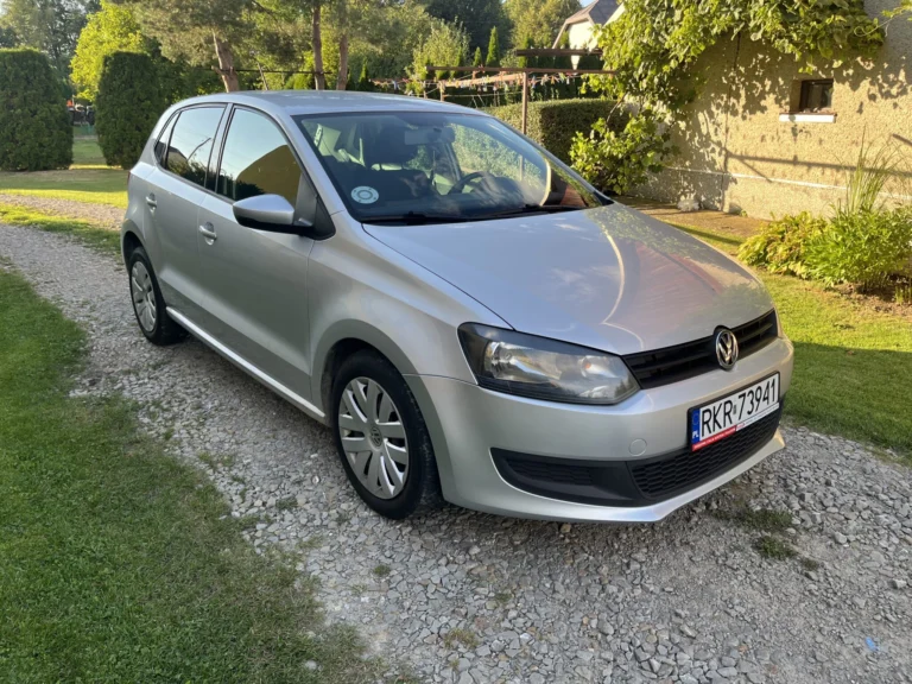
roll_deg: +0.3
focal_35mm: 26
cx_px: 456
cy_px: 342
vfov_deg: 53.1
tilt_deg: -18.2
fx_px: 685
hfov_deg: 67.3
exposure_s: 1/381
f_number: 1.6
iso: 50
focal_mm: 5.1
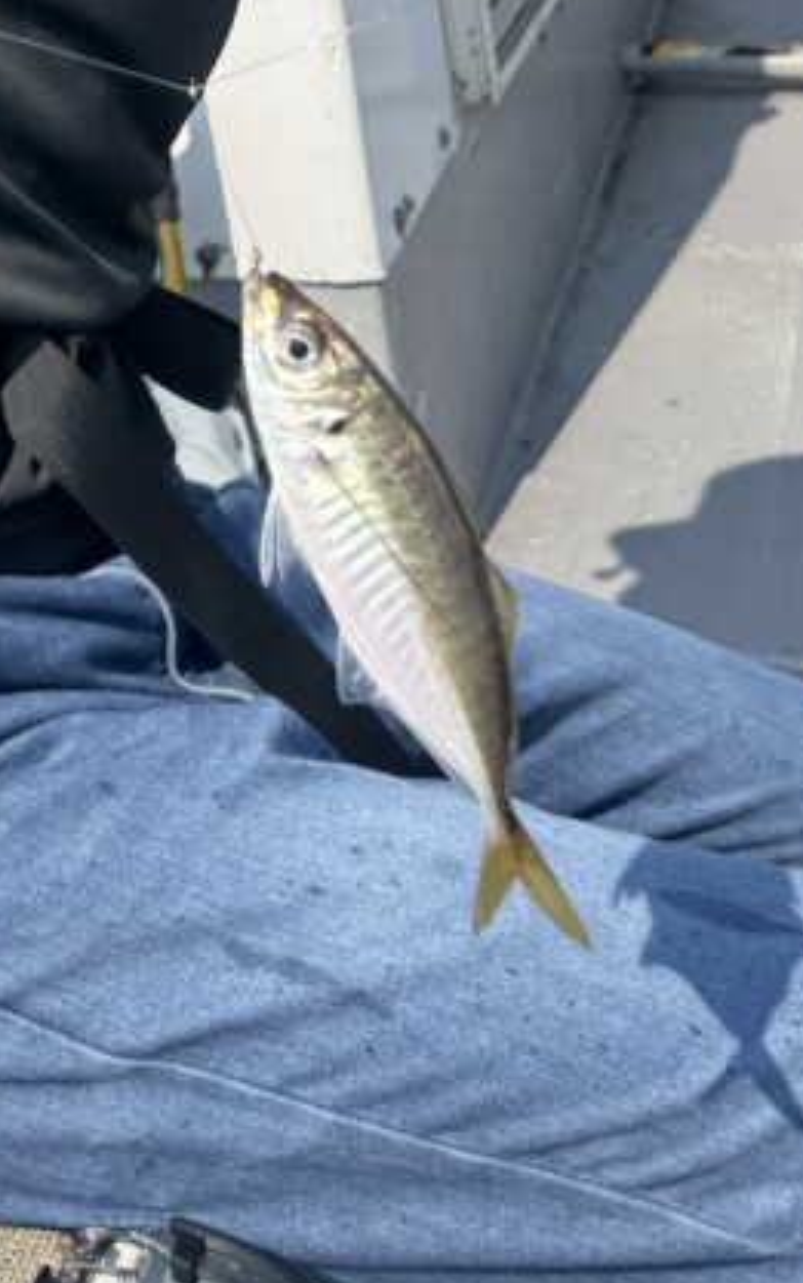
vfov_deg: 29.8
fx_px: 2134
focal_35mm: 61
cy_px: -163
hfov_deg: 20.6
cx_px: -15
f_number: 1.78
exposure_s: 1/3802
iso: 80
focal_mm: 6.76
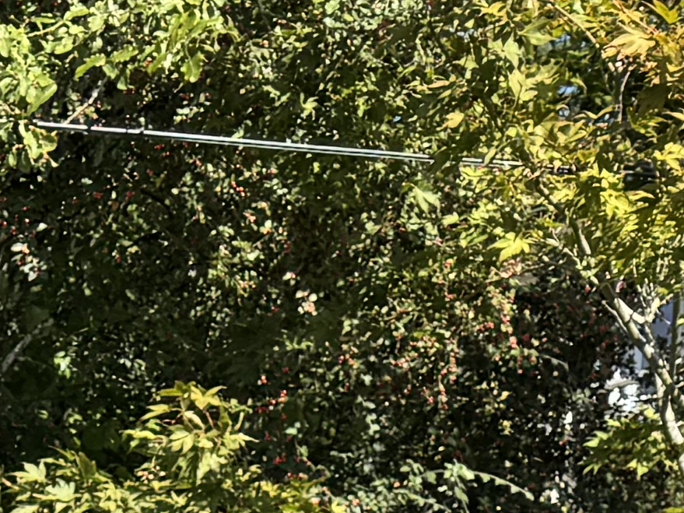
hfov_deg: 10.9
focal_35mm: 156
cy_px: 1513
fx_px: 3082
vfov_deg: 8.2
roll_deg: +0.0
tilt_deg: -8.7
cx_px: -914
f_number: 1.78
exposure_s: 1/1560
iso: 80
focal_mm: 6.76
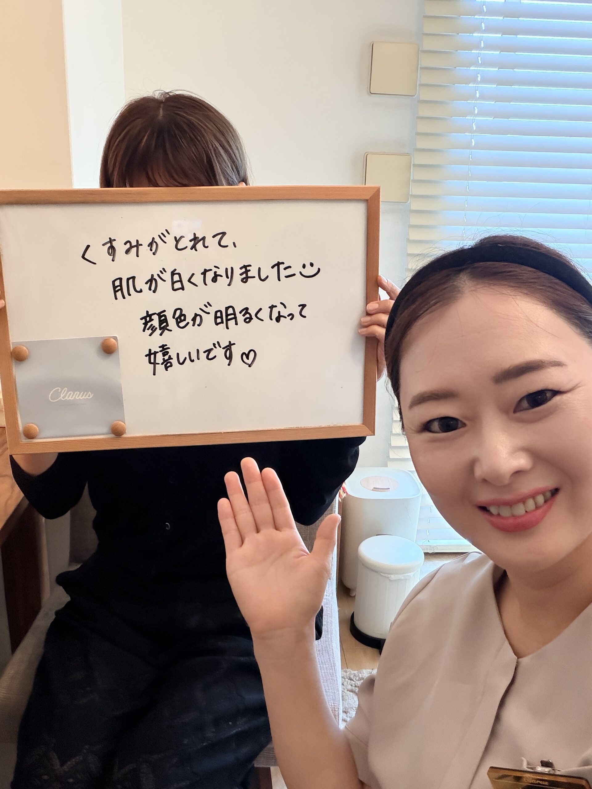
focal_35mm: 30
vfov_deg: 60.0
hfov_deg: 46.8
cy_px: 394
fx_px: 684
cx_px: 296
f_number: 1.9
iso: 320
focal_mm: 2.71
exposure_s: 1/60
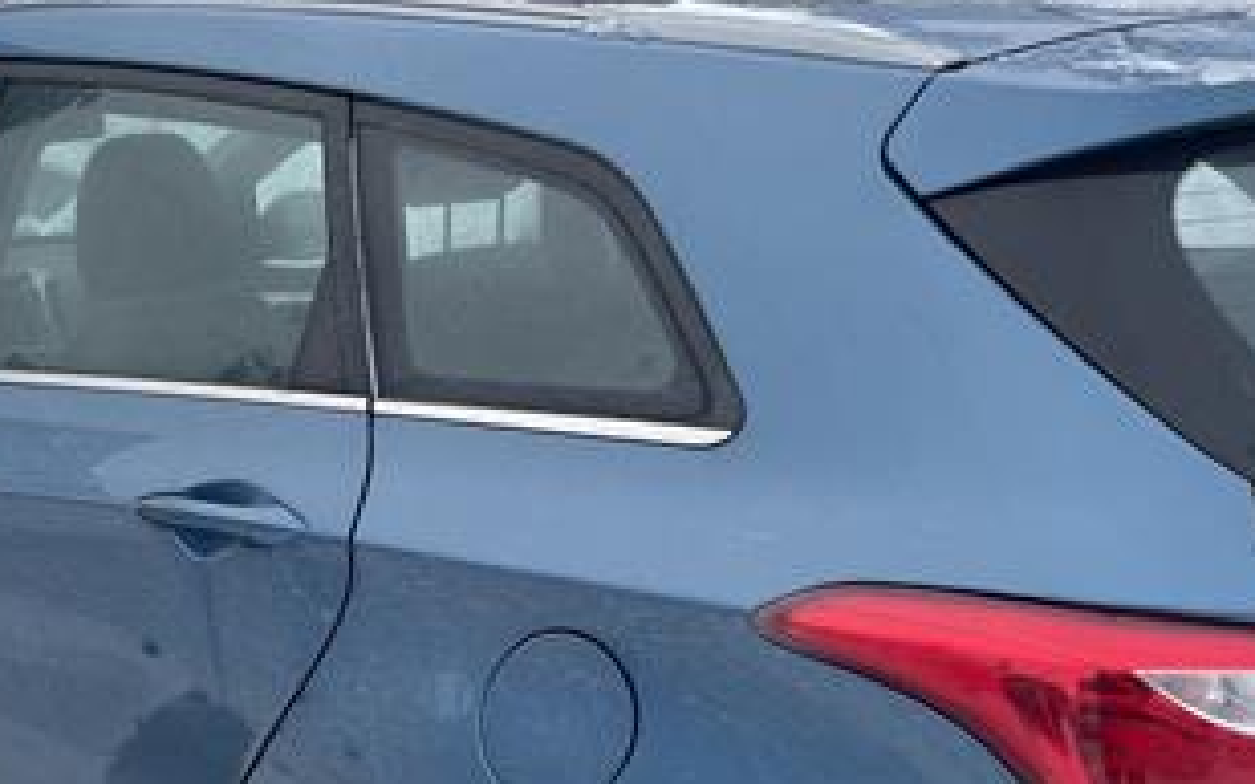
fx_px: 1949
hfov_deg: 35.0
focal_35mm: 57
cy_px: 756
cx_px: 337
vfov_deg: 22.0
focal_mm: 4.2
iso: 32
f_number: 1.6
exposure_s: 1/353
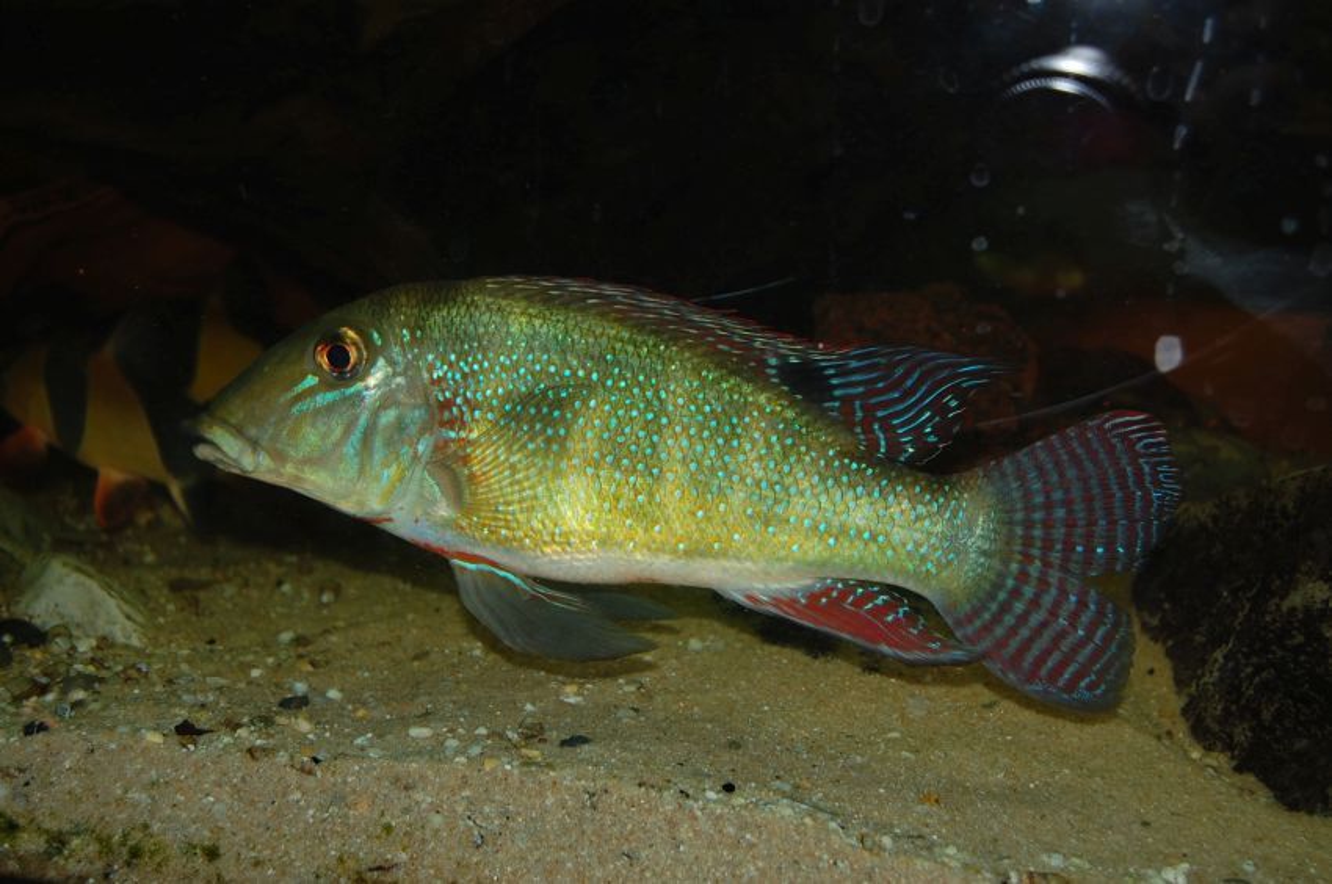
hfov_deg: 38.9
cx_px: 666
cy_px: 442
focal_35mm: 51
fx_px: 1884
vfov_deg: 26.4
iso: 200
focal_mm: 34
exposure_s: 1/125
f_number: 5.6
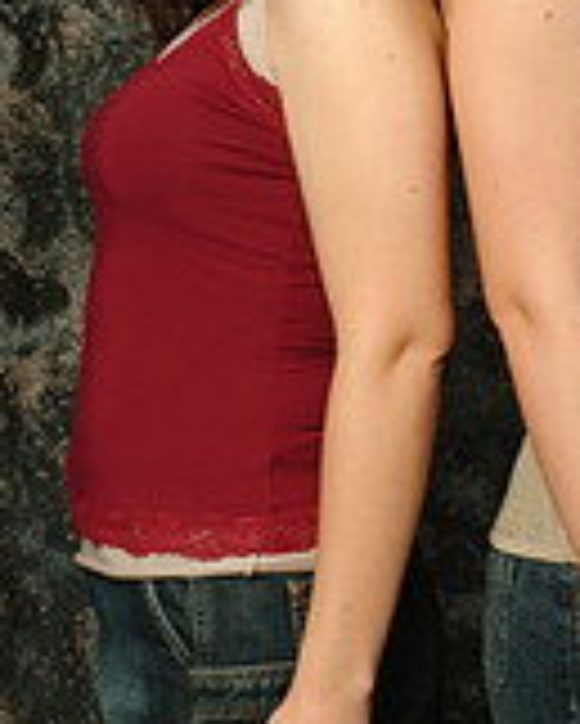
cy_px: 135
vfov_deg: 6.2
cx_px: 497
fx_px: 6652
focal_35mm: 310
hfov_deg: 5.0
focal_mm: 79
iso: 400
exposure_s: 1/125
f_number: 13
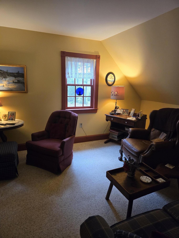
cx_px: 90
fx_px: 159
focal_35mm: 23
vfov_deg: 73.9
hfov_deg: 58.9
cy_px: 119
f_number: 1.8
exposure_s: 1/120
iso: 500
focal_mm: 5.4
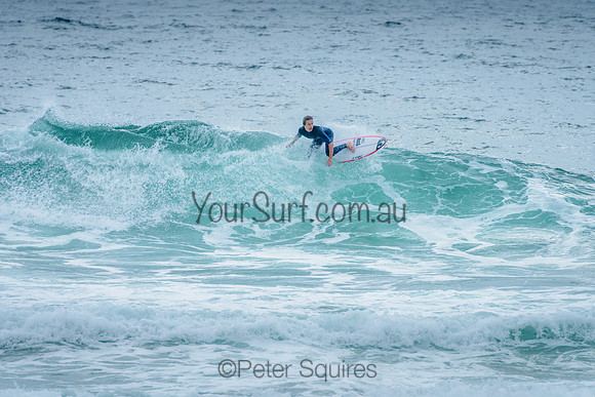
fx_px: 8103
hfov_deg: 4.2
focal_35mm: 490
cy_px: 177
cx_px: 300
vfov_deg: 2.8
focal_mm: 400
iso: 500
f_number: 8
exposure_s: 1/1600
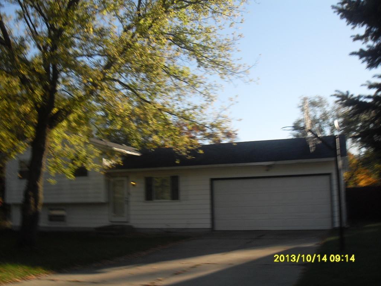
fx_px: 407
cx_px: 190
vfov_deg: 38.7
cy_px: 143
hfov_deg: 50.1
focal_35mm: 37
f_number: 8.9
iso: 80
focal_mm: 6.3
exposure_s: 1/45
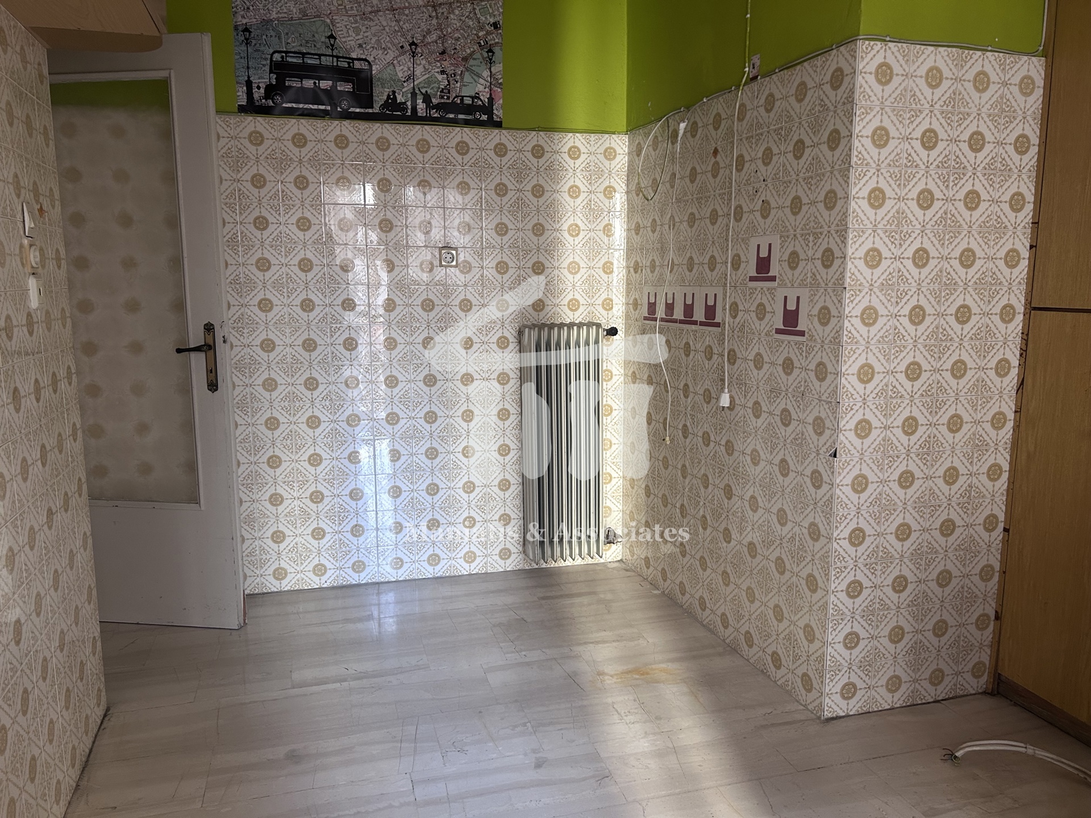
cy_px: 409
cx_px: 546
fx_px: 819
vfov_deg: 53.1
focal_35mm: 26
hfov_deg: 67.3
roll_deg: +0.0
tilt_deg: -8.6
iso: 160
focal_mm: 5.7
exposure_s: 1/60
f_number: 1.5
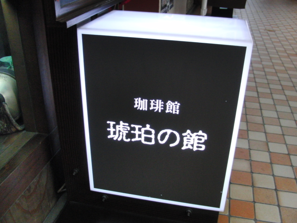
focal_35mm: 37
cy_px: 112
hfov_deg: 50.1
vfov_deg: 38.7
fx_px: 317
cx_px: 148
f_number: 3.6
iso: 250
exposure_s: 1/80
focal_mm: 6.42
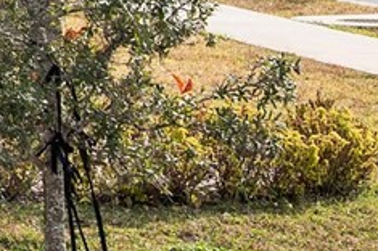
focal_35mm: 312
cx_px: -830
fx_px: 3271
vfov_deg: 4.3
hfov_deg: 6.0
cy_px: -302
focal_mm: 22
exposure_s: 1/800
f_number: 4.5
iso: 200
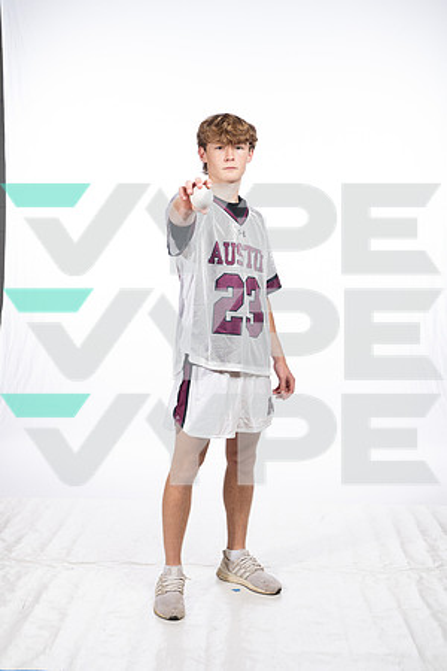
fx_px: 931
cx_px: 224
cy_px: 336
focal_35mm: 50
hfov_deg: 27.0
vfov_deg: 39.6
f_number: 7.1
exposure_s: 1/250
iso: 640
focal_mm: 50
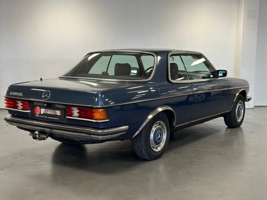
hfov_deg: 39.7
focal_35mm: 48
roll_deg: +0.3
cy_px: 100
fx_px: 370
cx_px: 134
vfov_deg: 30.3
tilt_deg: -7.8
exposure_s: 1/76
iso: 125
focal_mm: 6.86
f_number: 1.78
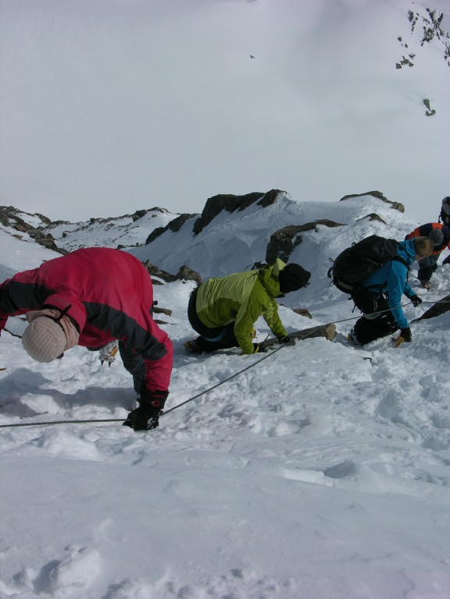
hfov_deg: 25.2
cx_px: 225
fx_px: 1005
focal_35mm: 58
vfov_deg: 33.2
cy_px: 300
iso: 50
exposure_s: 1/668
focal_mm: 14.7
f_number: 7.9
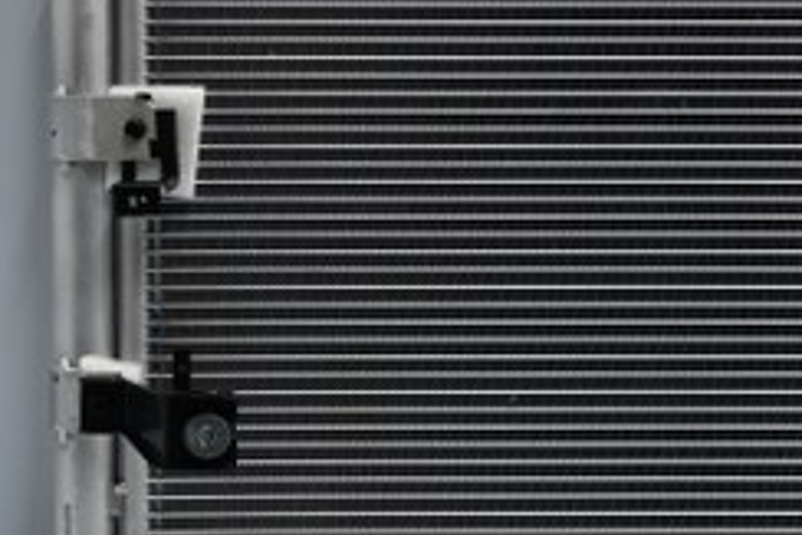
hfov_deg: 21.7
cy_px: 167
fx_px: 2056
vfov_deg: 14.8
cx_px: 677
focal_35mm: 92
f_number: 4.2
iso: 360
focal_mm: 25
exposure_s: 1/40
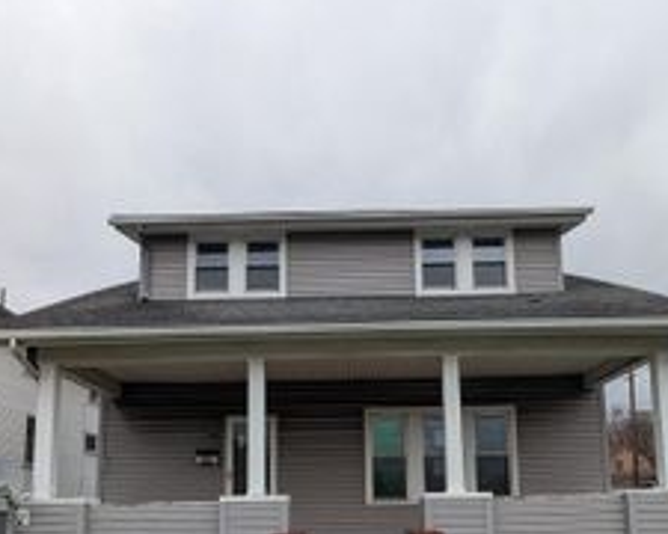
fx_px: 514
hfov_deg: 66.0
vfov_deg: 50.8
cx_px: 344
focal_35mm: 26
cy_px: 444
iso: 54
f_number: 1.7
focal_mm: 2.02
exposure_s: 1/723
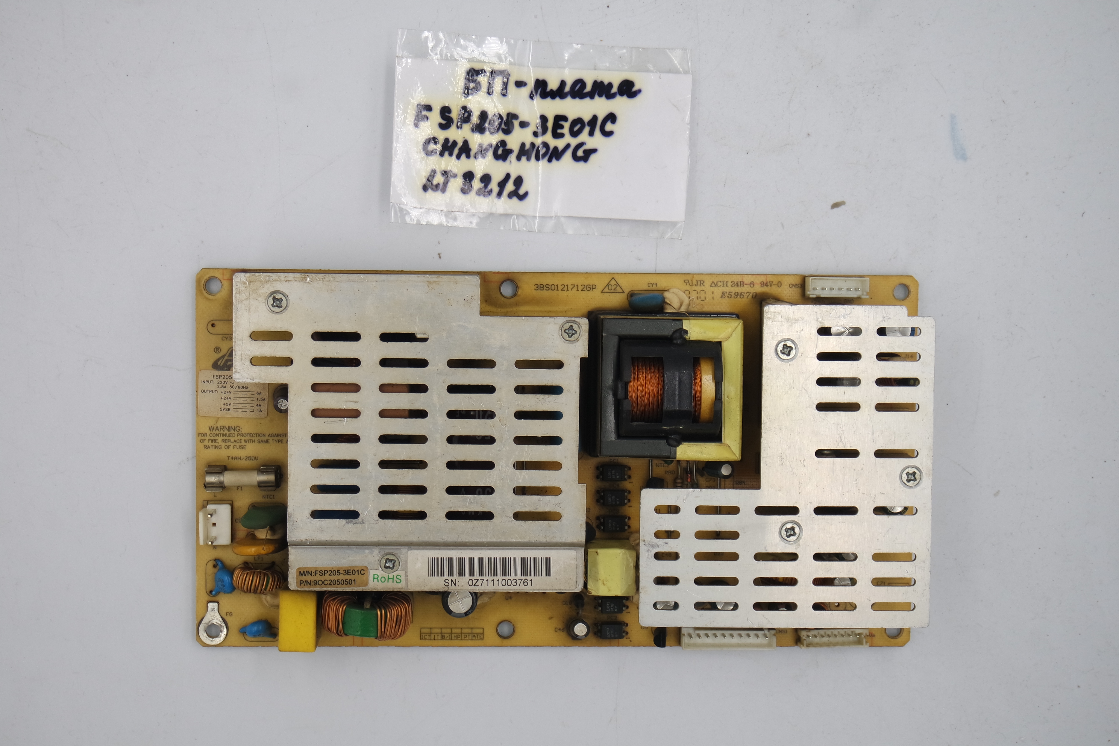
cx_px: 560
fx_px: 1678
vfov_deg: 25.1
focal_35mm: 54
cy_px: 373
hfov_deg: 36.9
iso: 160
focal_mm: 20
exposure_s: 1/125
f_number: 5
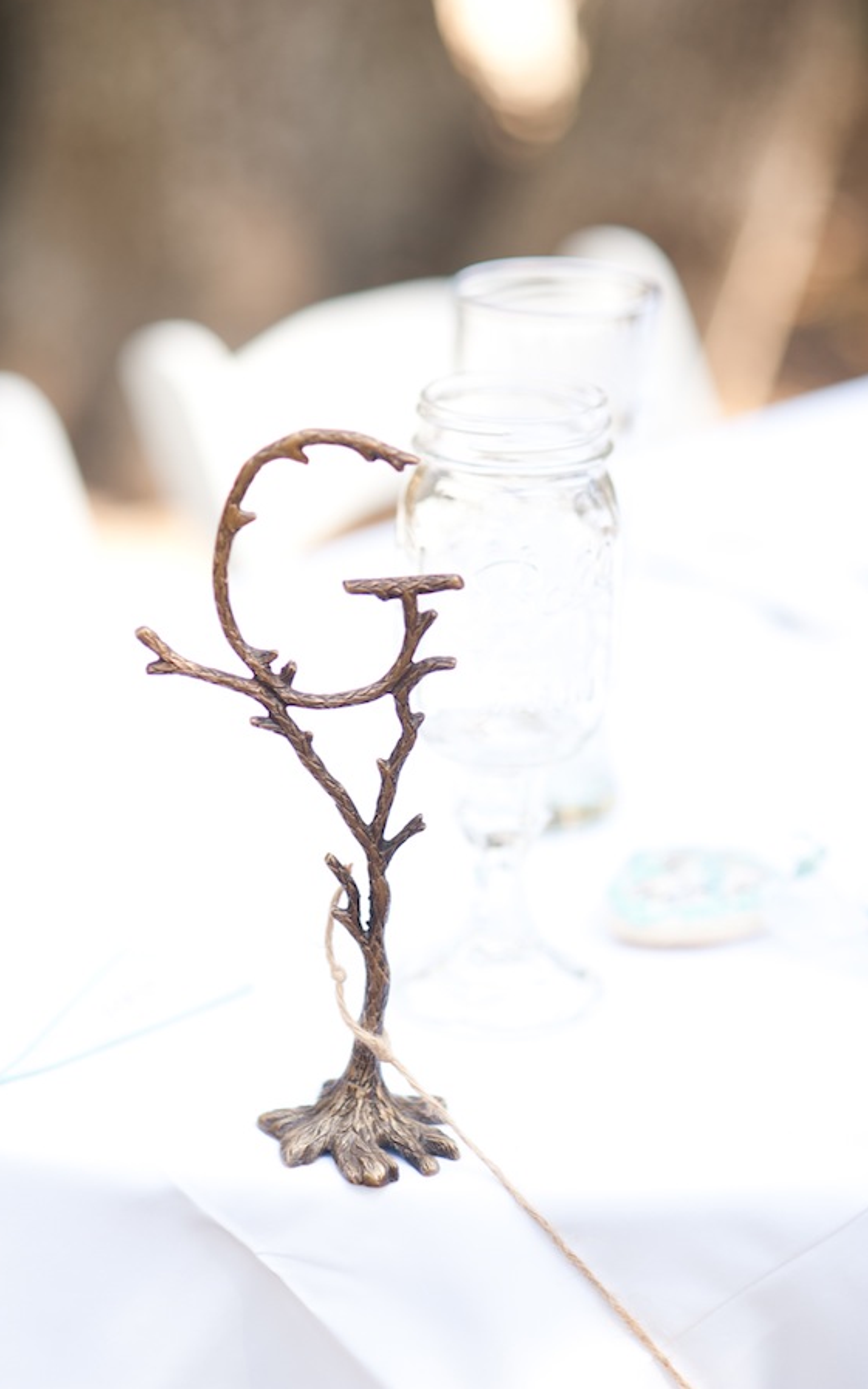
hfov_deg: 15.0
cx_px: 447
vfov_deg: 23.8
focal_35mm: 87
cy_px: 693
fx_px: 3294
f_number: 2.8
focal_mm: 85
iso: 200
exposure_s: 1/200
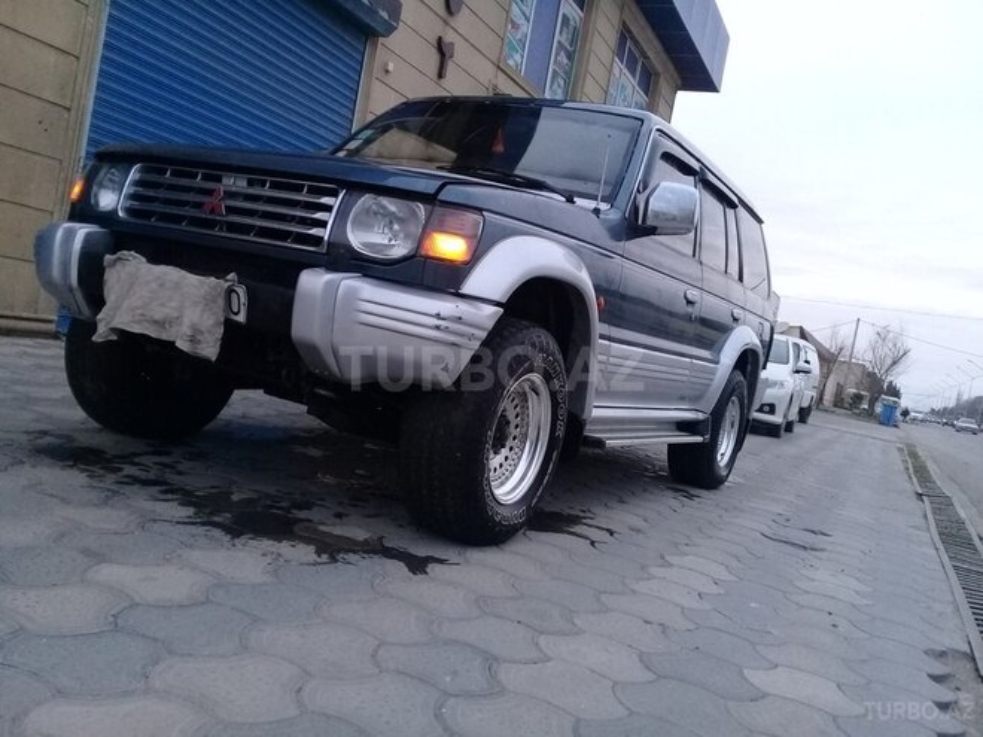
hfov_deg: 58.4
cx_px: 492
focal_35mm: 31
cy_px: 368
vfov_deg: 45.4
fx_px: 880
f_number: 2.2
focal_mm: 3.3
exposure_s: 1/40
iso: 160
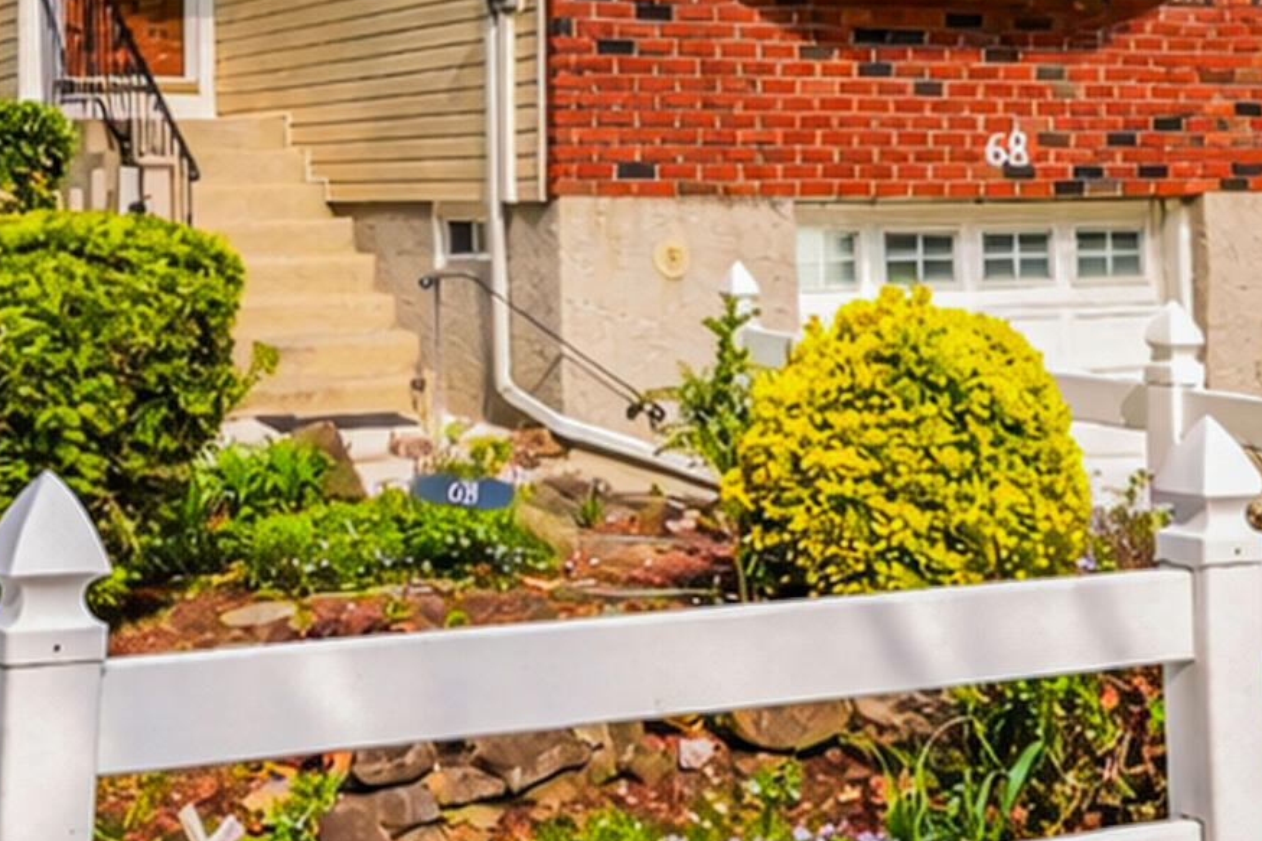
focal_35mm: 72
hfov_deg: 28.1
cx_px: 669
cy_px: -19
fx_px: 2523
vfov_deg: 18.4
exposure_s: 1/160
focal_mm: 21
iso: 100
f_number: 10
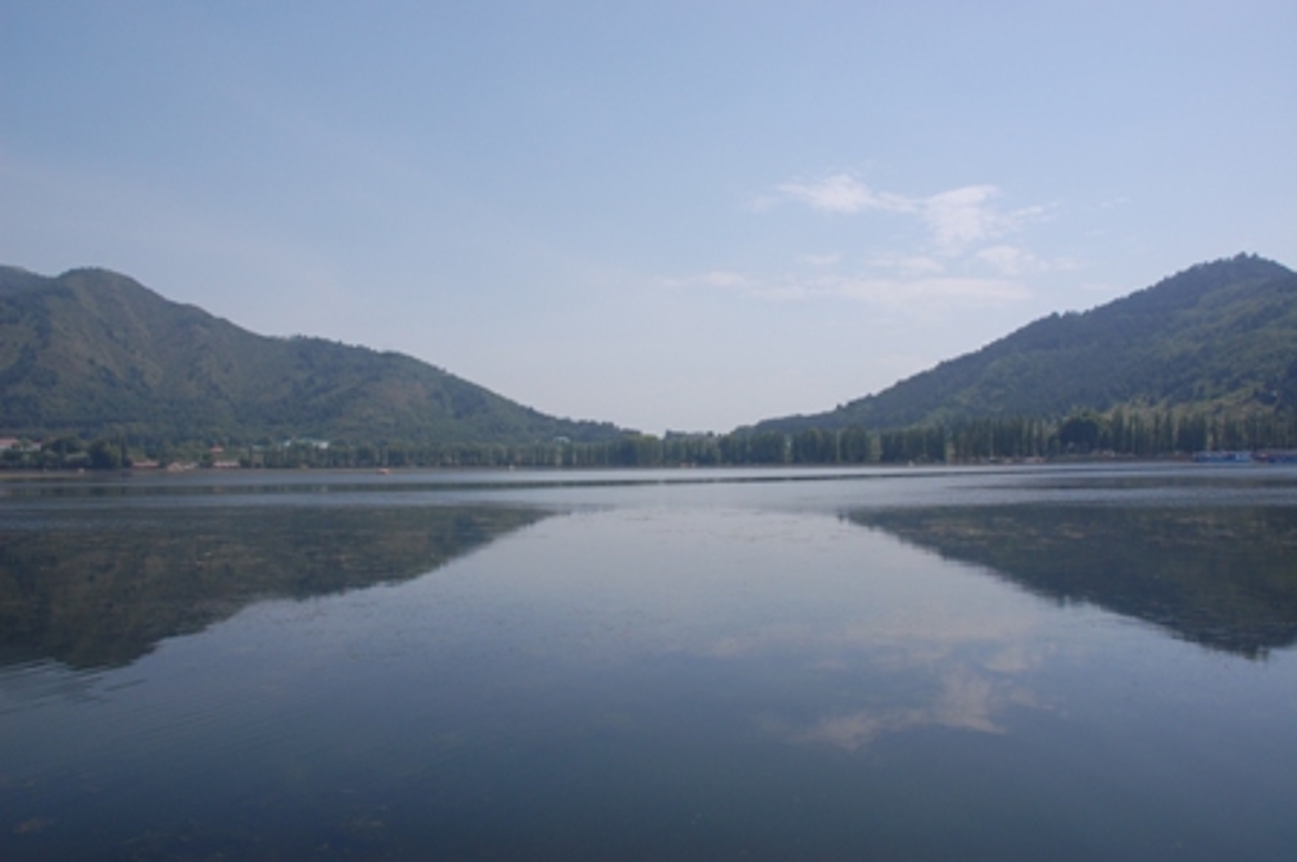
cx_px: 648
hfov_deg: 67.4
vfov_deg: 47.9
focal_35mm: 27
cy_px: 431
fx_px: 972
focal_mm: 18
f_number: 9
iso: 200
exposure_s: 1/400
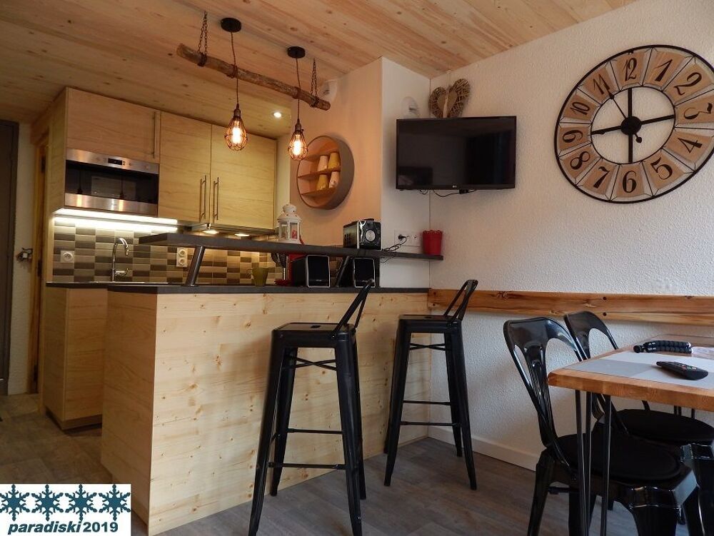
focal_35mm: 23
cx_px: 357
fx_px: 475
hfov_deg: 73.9
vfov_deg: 58.9
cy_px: 268
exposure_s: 1/40
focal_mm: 4
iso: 125
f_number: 3
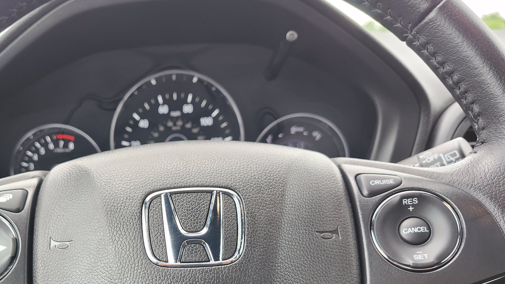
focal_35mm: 34
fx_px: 455
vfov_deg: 33.8
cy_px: 219
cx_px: 168
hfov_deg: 56.8
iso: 200
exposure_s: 1/180
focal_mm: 5.54
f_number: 1.8
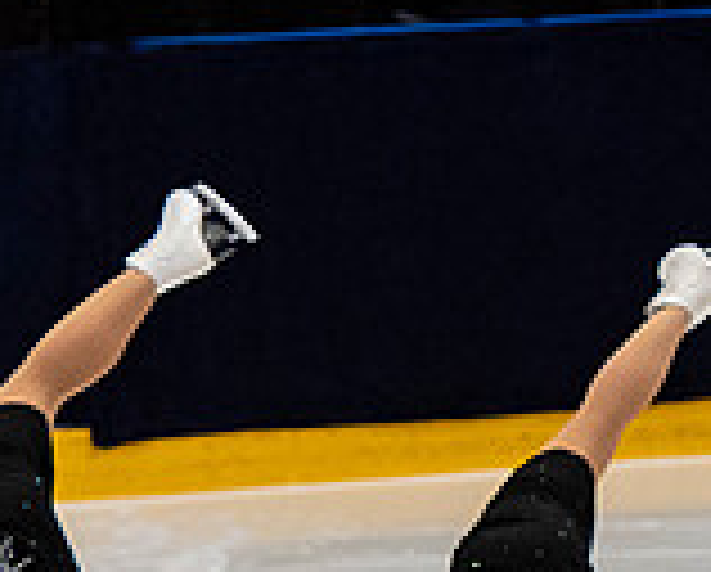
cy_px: 762
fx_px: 19922
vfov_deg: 1.6
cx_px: 478
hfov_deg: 2.0
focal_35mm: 945
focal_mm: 130
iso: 1000
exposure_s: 1/500
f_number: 4
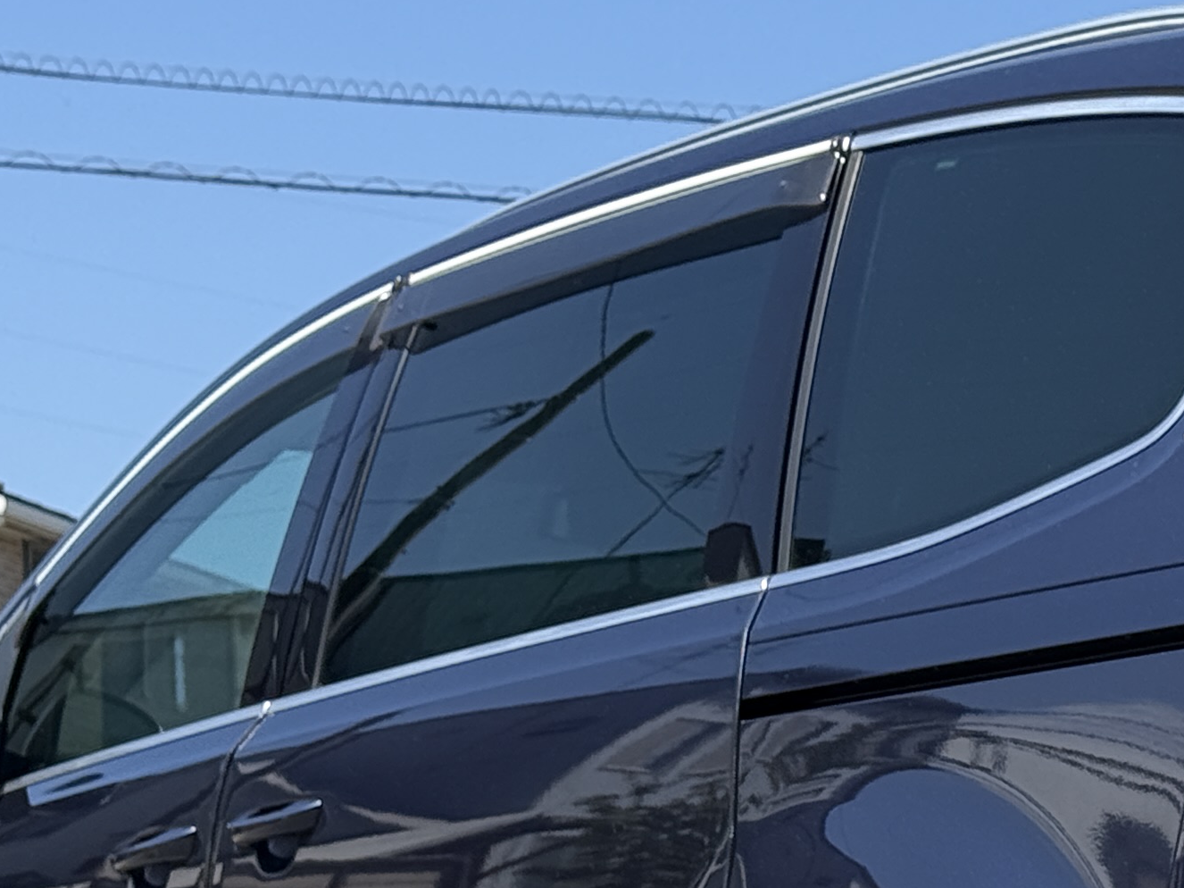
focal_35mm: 146
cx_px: 1155
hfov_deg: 13.4
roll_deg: +1.5
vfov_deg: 10.1
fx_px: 4993
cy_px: 884
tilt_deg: +2.2
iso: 80
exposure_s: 1/3226
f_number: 1.78
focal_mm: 6.76
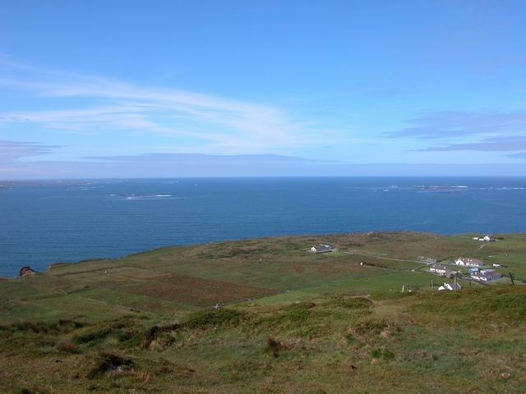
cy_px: 197
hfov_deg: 52.6
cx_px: 263
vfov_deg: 40.7
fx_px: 532
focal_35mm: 35
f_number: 6.3
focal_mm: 8.9
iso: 100
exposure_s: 1/364
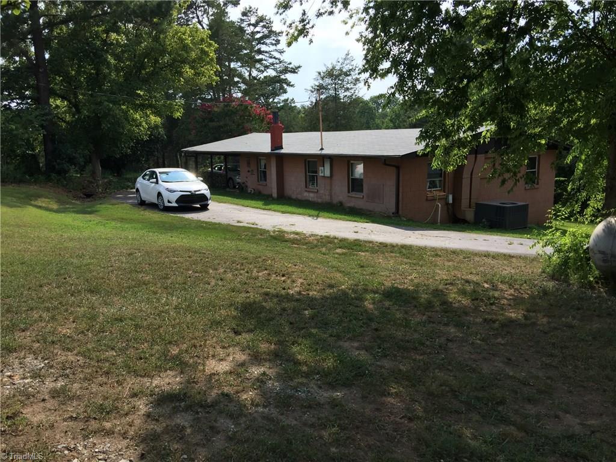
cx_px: 308
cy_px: 231
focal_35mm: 29
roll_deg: -1.2
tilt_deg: -9.9
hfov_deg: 61.7
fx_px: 516
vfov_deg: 48.2
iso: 32
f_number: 2.2
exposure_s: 1/1319
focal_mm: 4.15
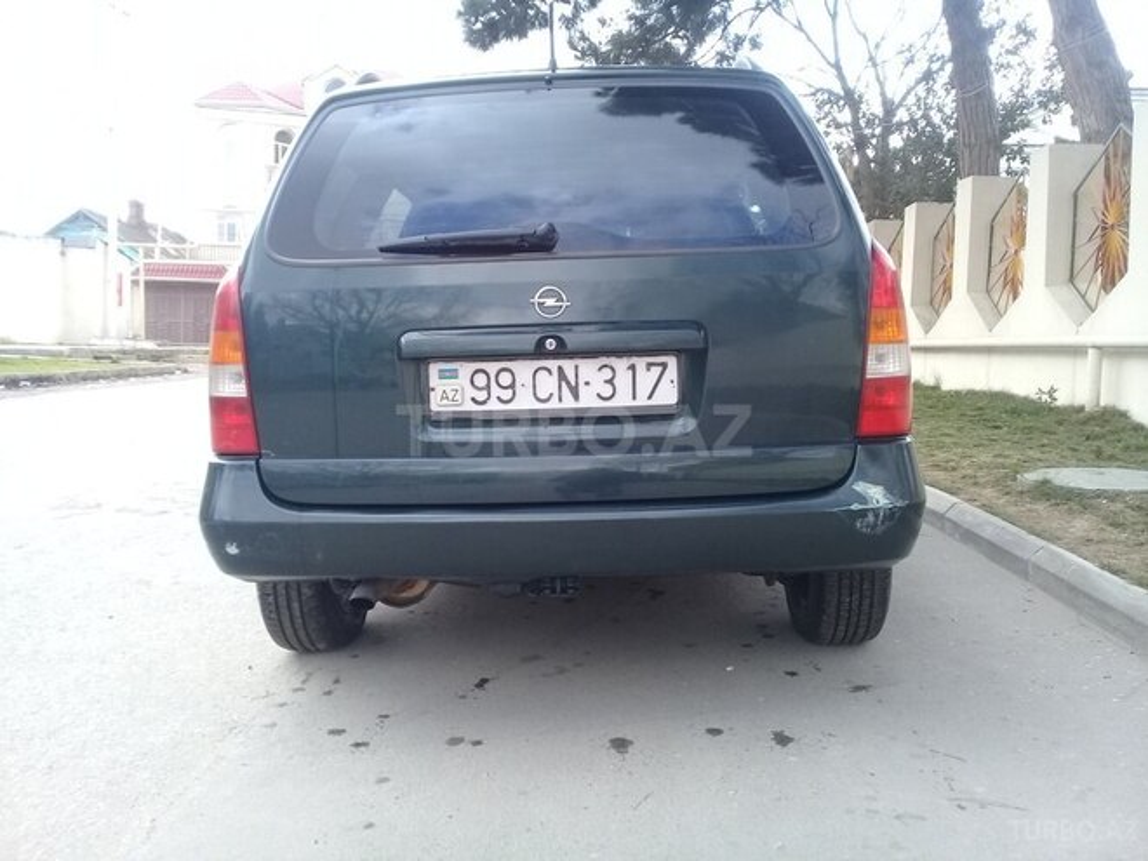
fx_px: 1028
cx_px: 574
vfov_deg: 45.4
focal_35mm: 31
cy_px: 430
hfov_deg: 58.4
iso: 50
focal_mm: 3.3
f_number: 2.2
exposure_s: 1/186
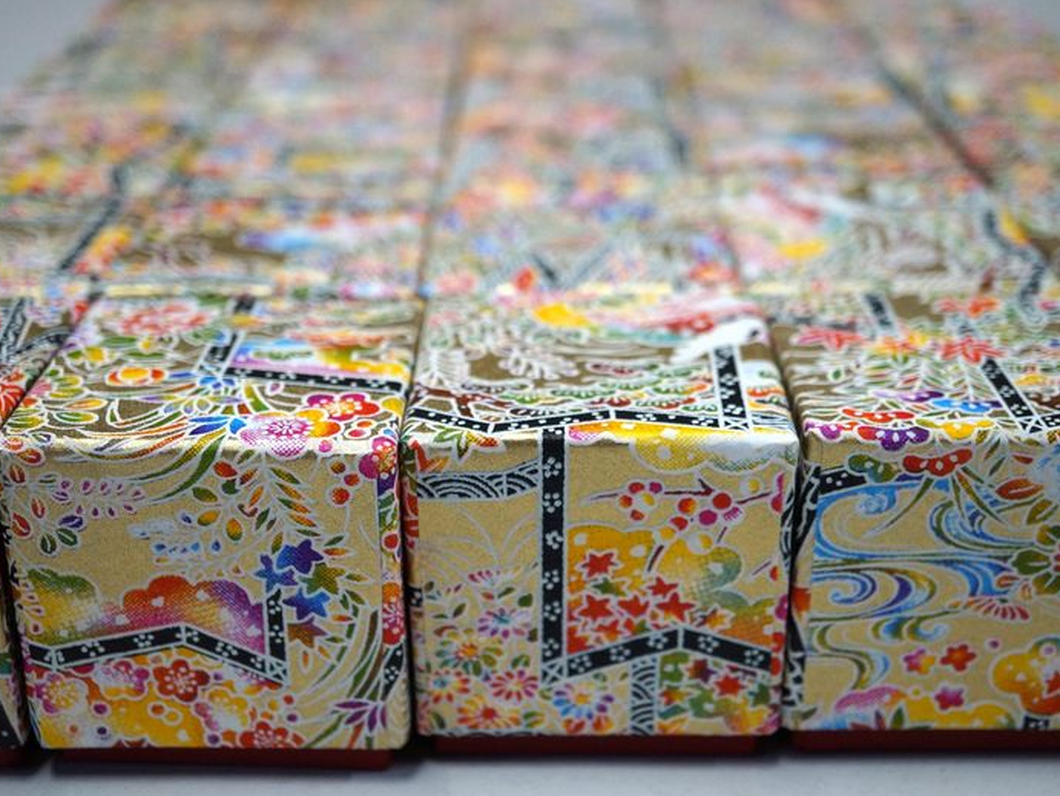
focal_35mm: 50
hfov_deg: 38.2
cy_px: 400
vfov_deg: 29.1
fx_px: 1532
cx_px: 542
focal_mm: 30
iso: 1000
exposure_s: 1/60
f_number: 4
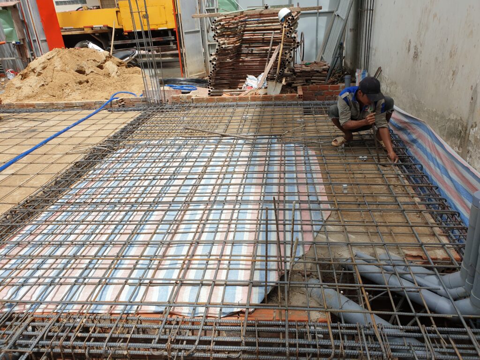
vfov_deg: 53.1
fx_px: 361
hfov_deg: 67.3
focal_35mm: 26
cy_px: 180
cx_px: 240
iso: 50
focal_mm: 4.3
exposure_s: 1/1340
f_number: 2.4
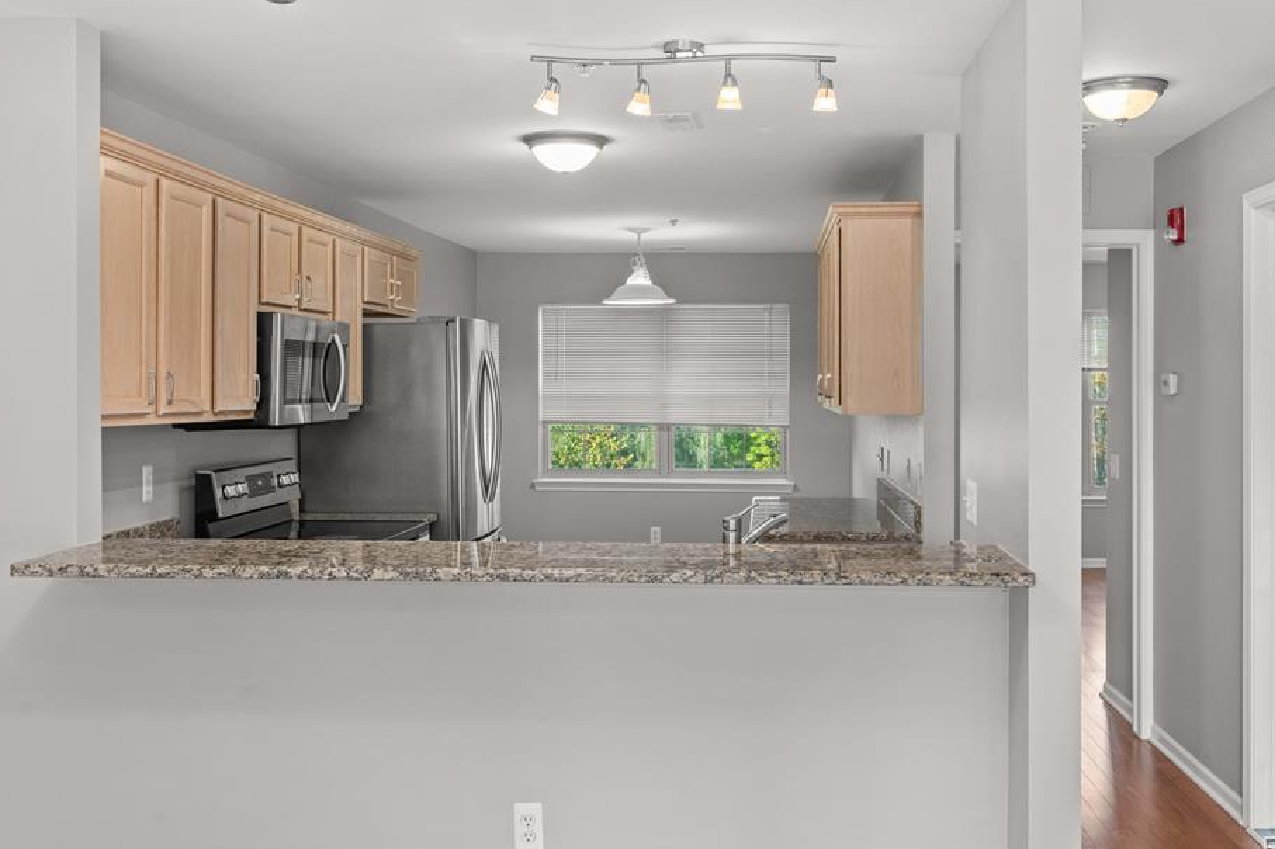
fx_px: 1239
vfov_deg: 37.8
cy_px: 391
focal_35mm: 35
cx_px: 685
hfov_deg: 54.4
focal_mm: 31
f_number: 8
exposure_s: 1/8
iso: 400
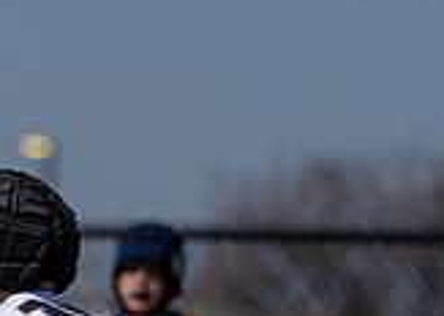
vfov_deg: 1.8
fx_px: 9975
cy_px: 388
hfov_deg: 2.5
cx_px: -441
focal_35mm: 792
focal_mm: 132
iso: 100
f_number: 2.8
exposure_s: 1/6400
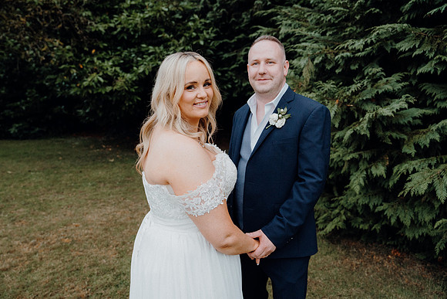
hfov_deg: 60.3
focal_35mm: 31
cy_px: 150
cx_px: 224
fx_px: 385
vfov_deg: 42.3
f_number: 3.5
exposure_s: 1/160
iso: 2500
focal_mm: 31
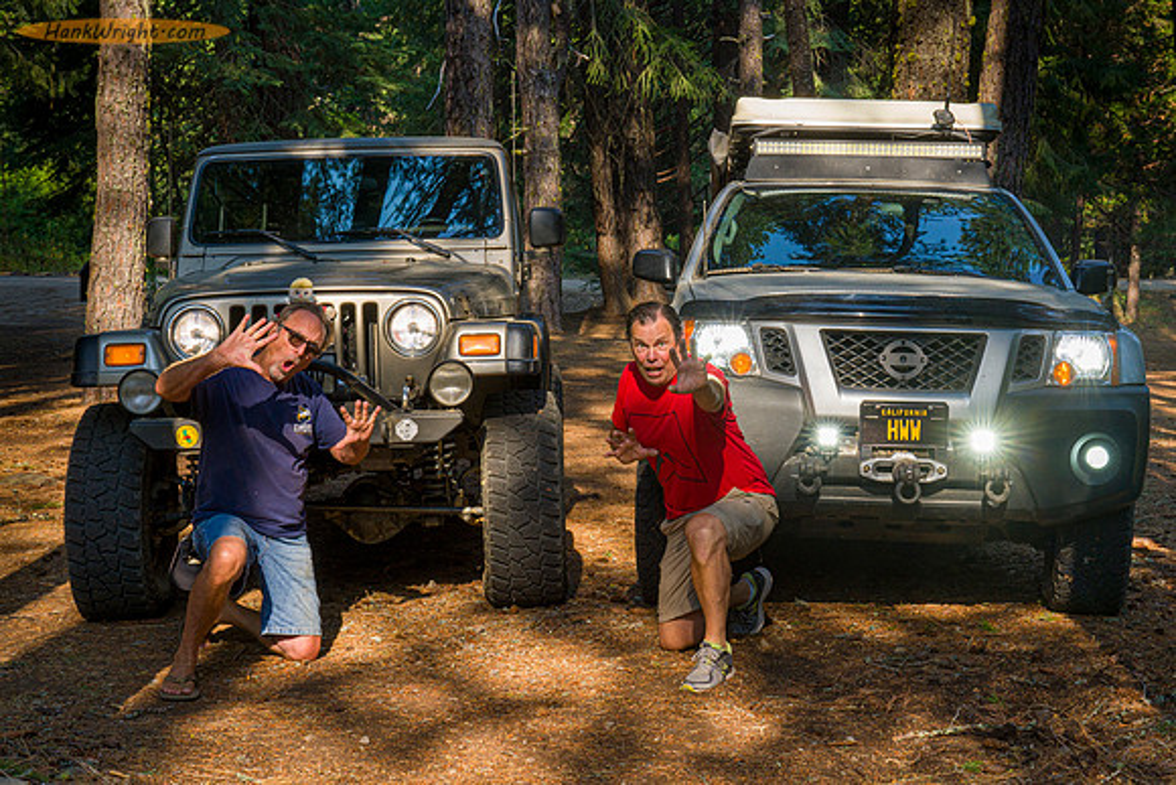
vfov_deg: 25.1
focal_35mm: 54
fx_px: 1757
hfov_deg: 37.0
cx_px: 587
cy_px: 313
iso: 320
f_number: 11
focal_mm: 37
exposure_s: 1/100
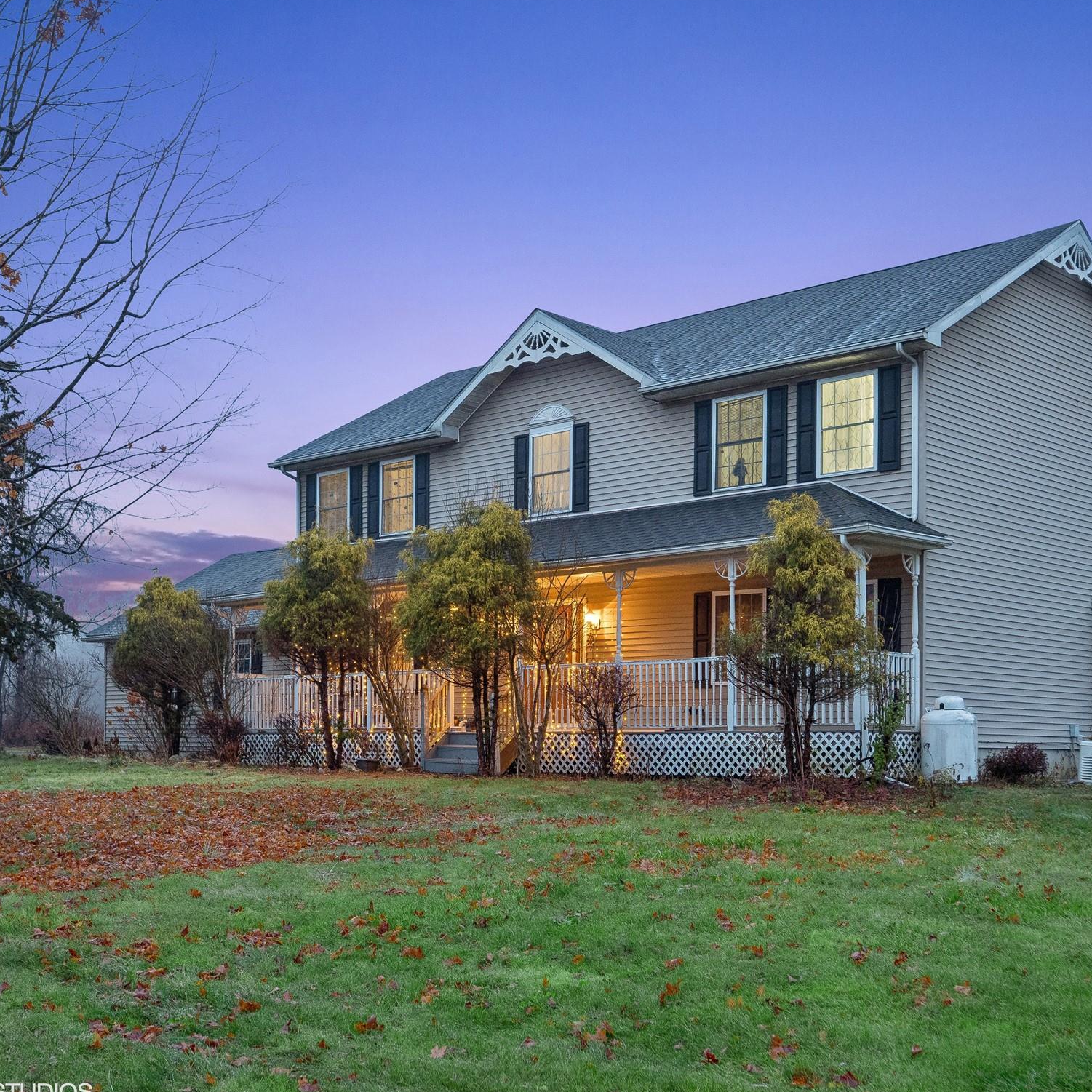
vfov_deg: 40.9
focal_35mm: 41
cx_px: 651
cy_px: 548
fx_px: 1463
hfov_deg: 40.8
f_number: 4
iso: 800
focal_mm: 17
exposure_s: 1/8
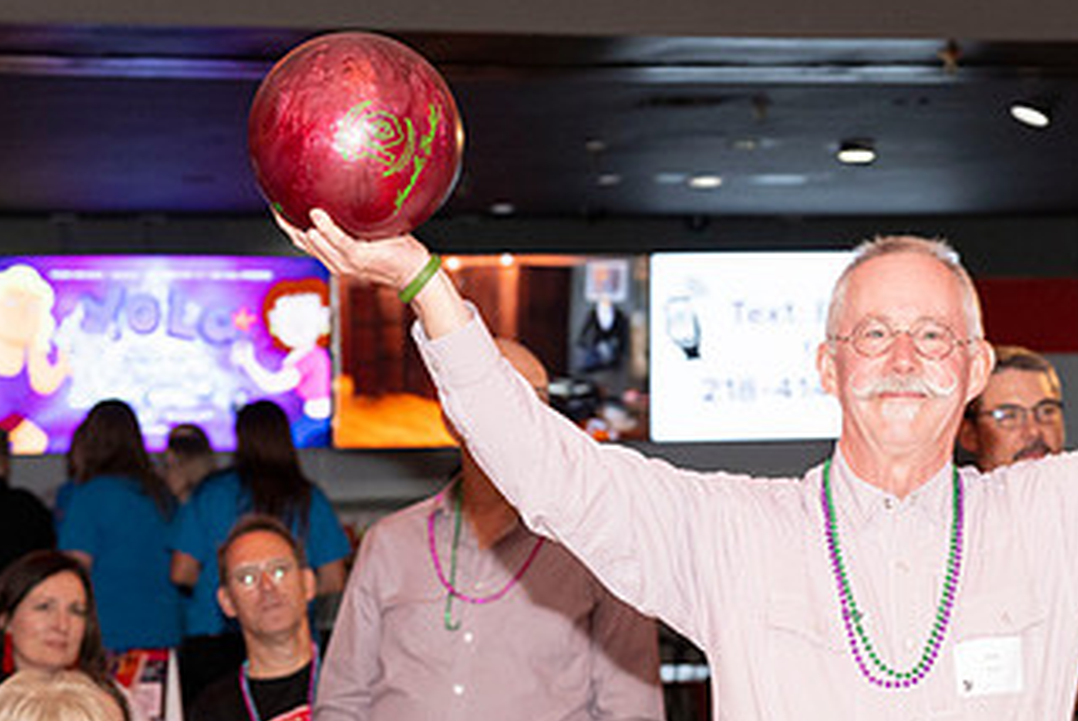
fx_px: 3746
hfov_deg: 16.2
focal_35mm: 125
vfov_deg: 11.0
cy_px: 527
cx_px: 889
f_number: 5.6
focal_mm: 69
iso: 2000
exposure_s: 1/100
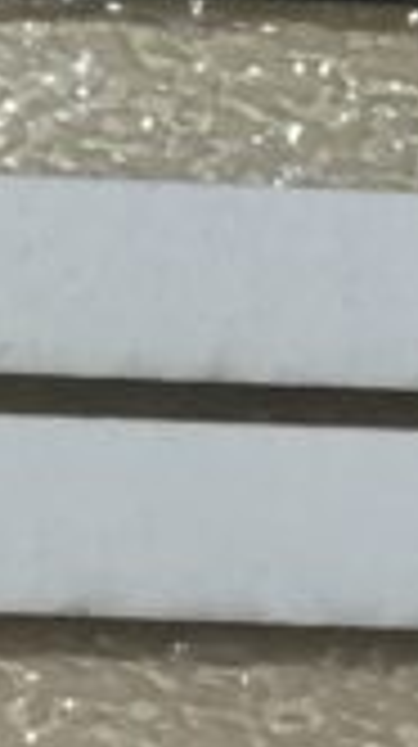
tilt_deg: -82.5
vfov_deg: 11.1
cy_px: 410
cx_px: 773
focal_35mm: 195
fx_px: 3854
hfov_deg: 6.1
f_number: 2.2
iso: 100
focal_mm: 4.15
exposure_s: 1/30
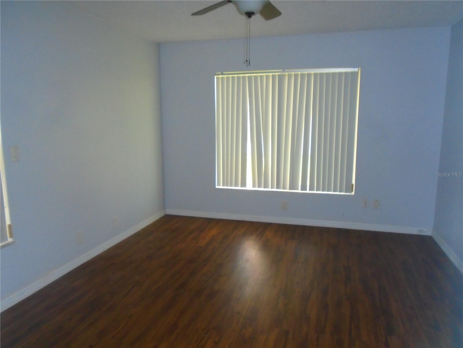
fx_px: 348
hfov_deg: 67.3
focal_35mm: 26
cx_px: 232
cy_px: 174
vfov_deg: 53.1
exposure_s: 1/30
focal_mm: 4.6
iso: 400
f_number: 3.2
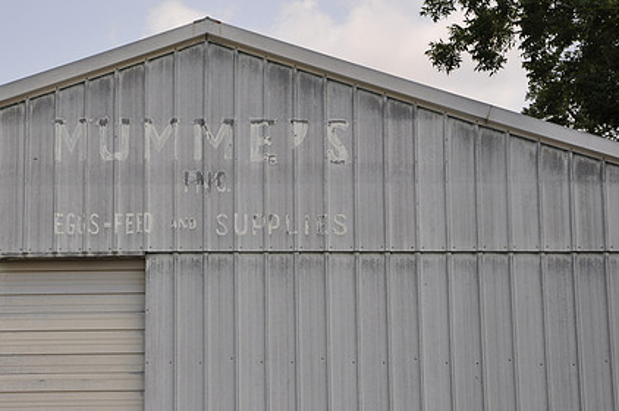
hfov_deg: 19.8
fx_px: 1768
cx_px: 207
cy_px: 189
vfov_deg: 13.2
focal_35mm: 103
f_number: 7.1
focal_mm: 50
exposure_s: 1/200
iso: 200
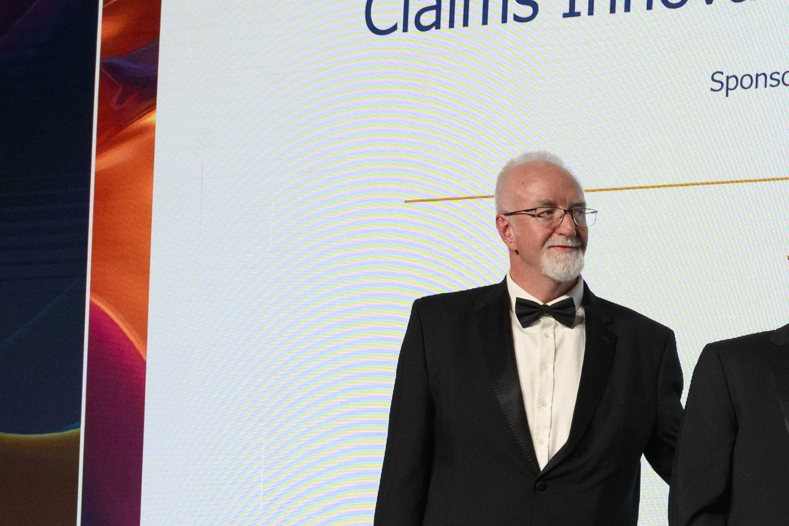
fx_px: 1556
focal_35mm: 71
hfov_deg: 24.4
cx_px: 1060
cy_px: 553
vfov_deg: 18.6
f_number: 8
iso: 3200
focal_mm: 26
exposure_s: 1/250
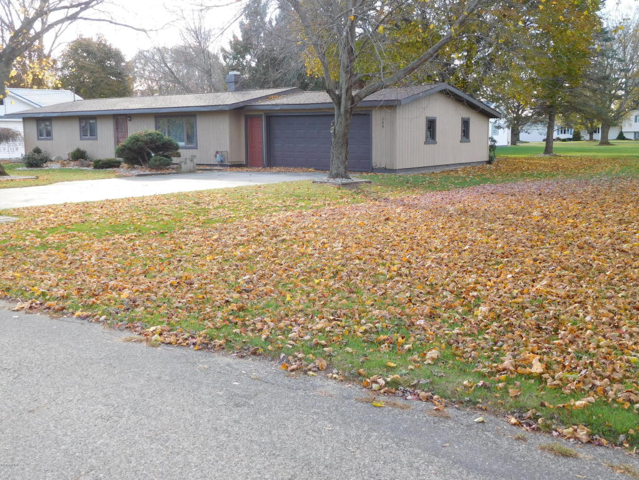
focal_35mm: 35
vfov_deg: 40.7
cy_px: 240
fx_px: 646
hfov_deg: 52.6
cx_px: 320
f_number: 3.8
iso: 125
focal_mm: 6.2
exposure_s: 1/125
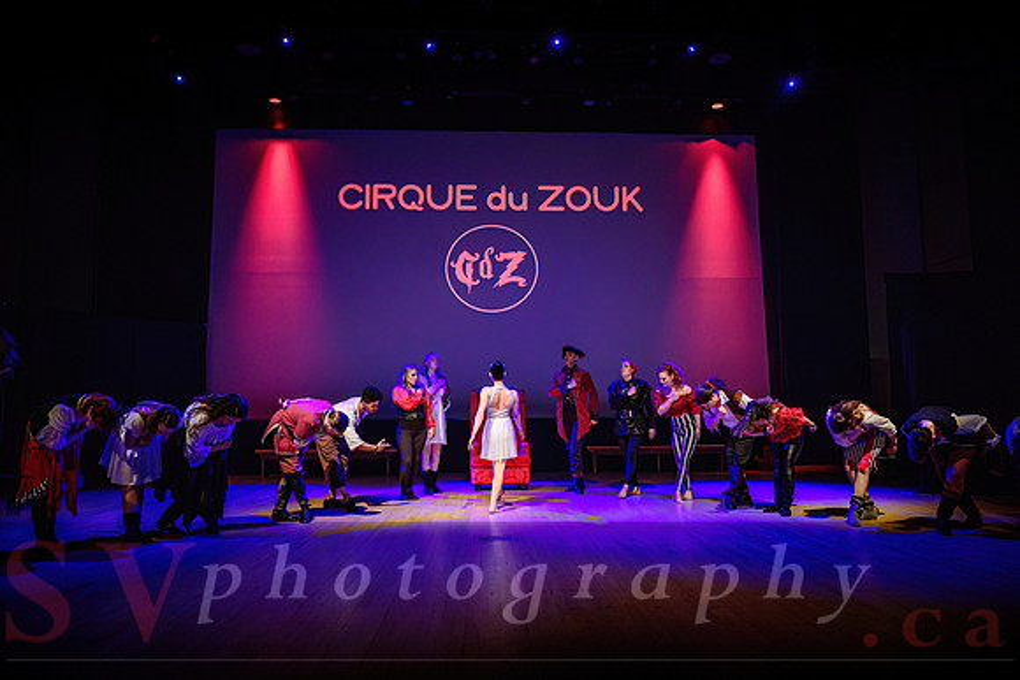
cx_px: 523
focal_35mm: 25
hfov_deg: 71.3
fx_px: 710
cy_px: 340
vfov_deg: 51.2
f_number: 2.8
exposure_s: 1/200
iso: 2000
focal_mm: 24
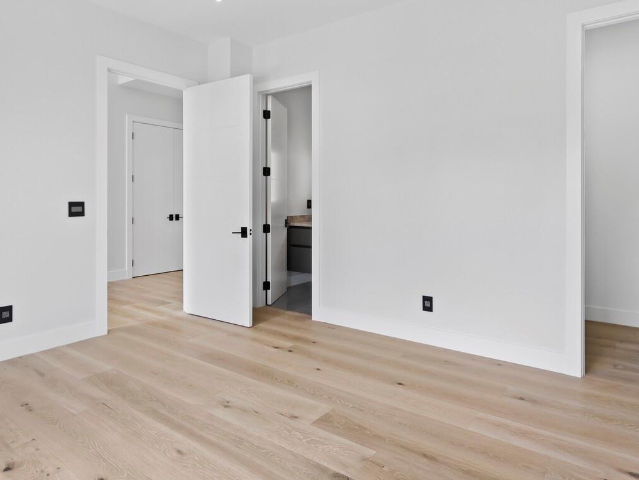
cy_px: 202
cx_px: 307
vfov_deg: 60.8
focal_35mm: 22
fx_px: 406
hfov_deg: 76.3
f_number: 7.1
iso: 400
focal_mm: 7
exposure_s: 1/15
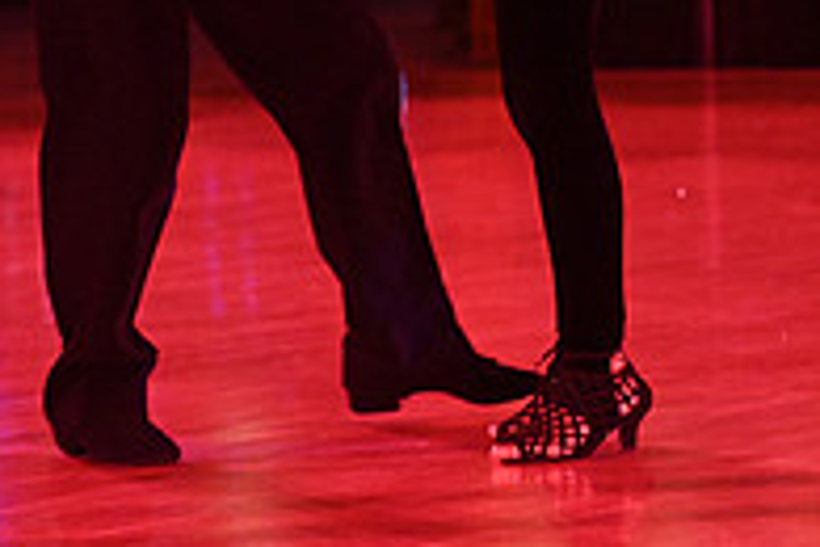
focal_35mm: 357
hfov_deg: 5.8
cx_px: 706
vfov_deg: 3.8
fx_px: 8131
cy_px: -246
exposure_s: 1/400
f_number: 4
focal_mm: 120
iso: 6400
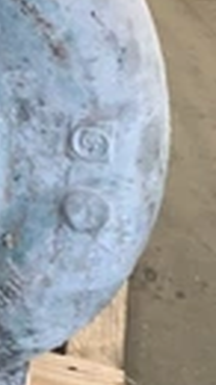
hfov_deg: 12.4
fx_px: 887
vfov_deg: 24.0
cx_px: -204
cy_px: 68
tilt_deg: -24.3
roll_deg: -0.5
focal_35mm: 87
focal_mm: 4.25
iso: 80
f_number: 1.8
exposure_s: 1/5
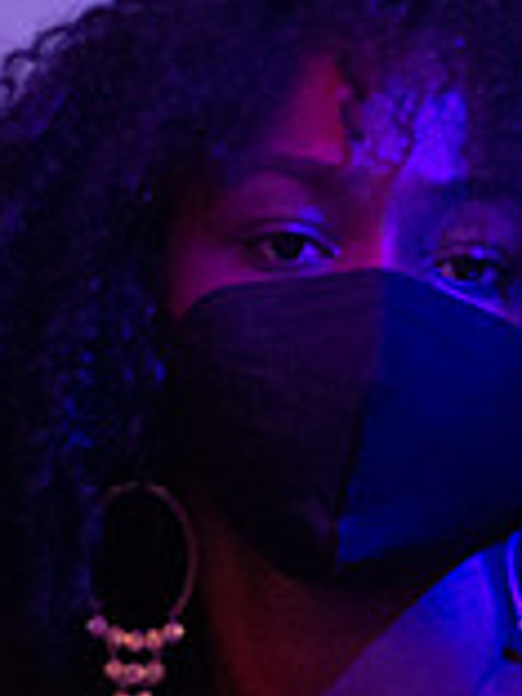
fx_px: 13491
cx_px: 772
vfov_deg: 3.0
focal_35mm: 671
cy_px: 422
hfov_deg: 2.2
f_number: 2.8
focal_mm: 125
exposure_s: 1/200
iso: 3200
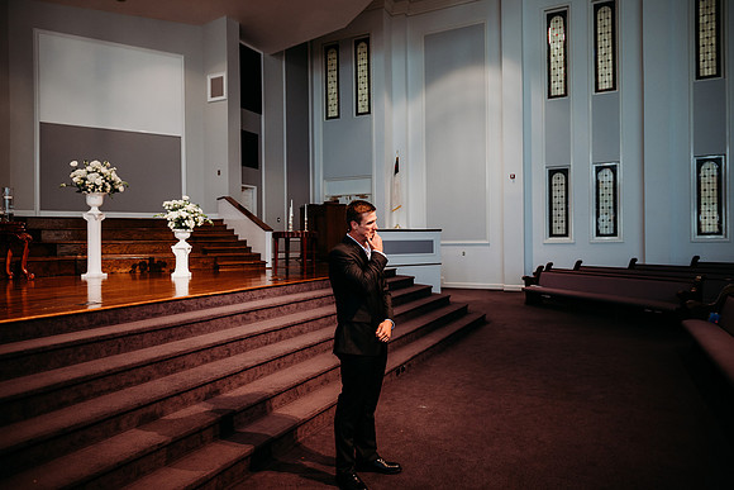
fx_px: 489
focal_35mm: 24
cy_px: 245
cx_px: 367
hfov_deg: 73.7
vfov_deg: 53.2
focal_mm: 24
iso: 640
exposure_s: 1/160
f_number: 2.5
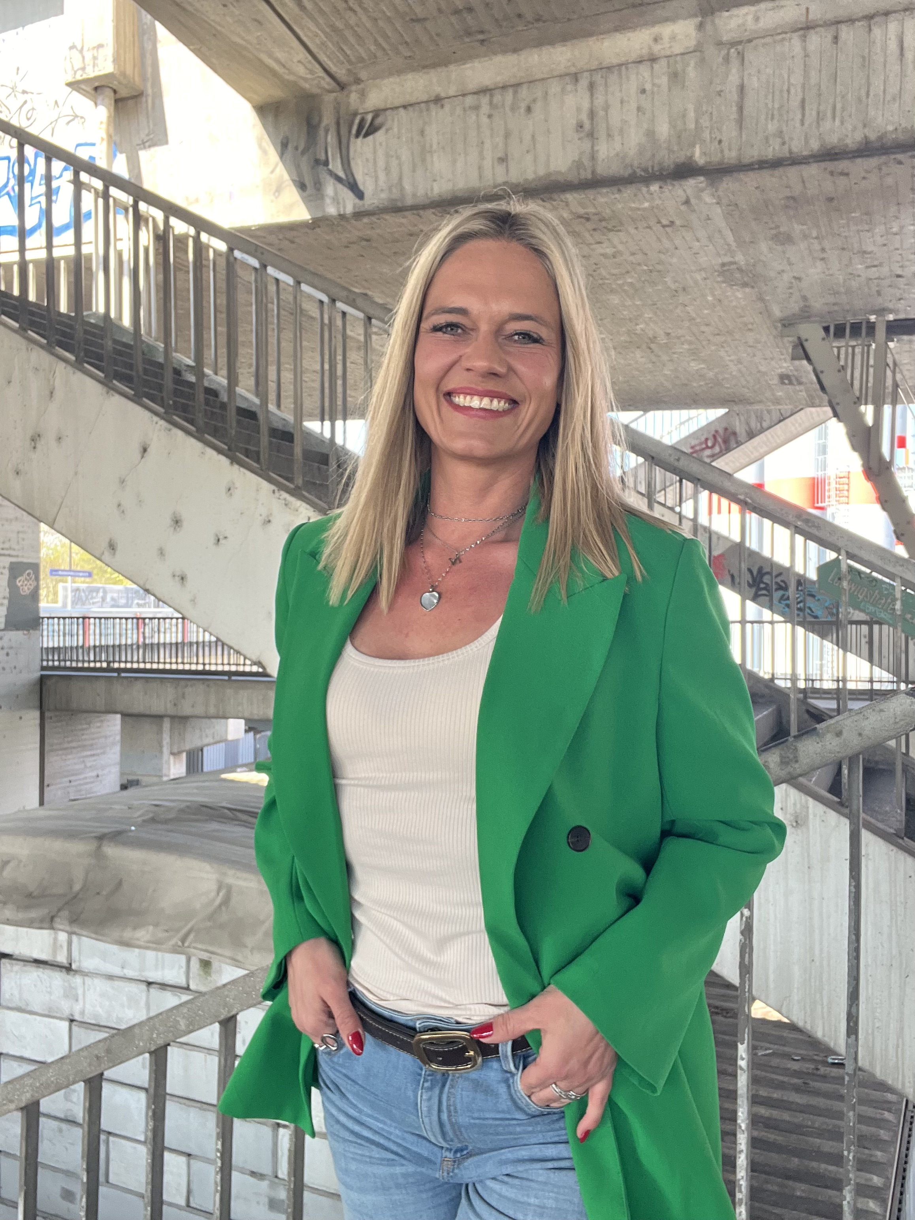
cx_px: 458
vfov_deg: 60.0
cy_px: 610
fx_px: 1057
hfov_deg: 46.8
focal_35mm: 30
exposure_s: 1/113
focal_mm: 2.71
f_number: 2.2
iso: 100
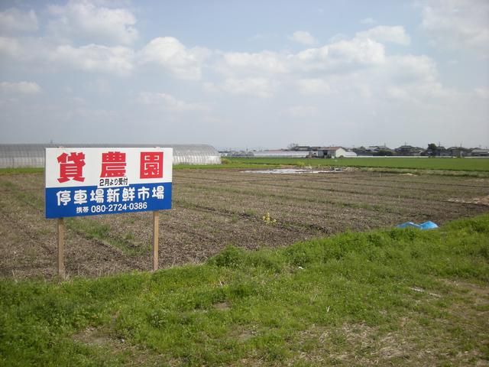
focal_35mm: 35
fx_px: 494
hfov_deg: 52.6
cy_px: 184
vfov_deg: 40.7
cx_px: 244
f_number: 5.7
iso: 64
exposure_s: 1/292
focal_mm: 5.7
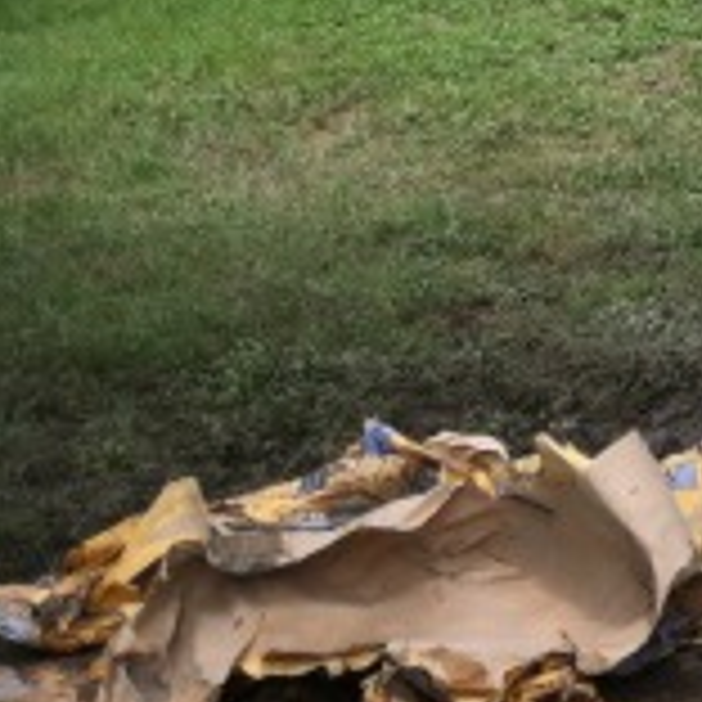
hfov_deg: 12.1
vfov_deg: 13.0
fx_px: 2914
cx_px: 1431
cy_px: -333
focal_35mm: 127
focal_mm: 3.85
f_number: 2.8
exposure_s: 1/338
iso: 80
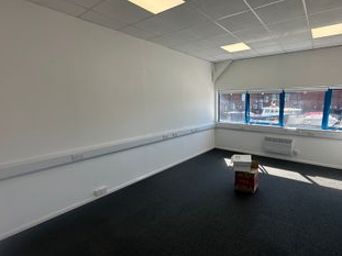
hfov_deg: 86.6
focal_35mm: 18
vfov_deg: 71.5
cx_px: 207
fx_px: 178
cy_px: 134
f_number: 2.2
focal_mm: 2.22
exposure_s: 1/350
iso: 40
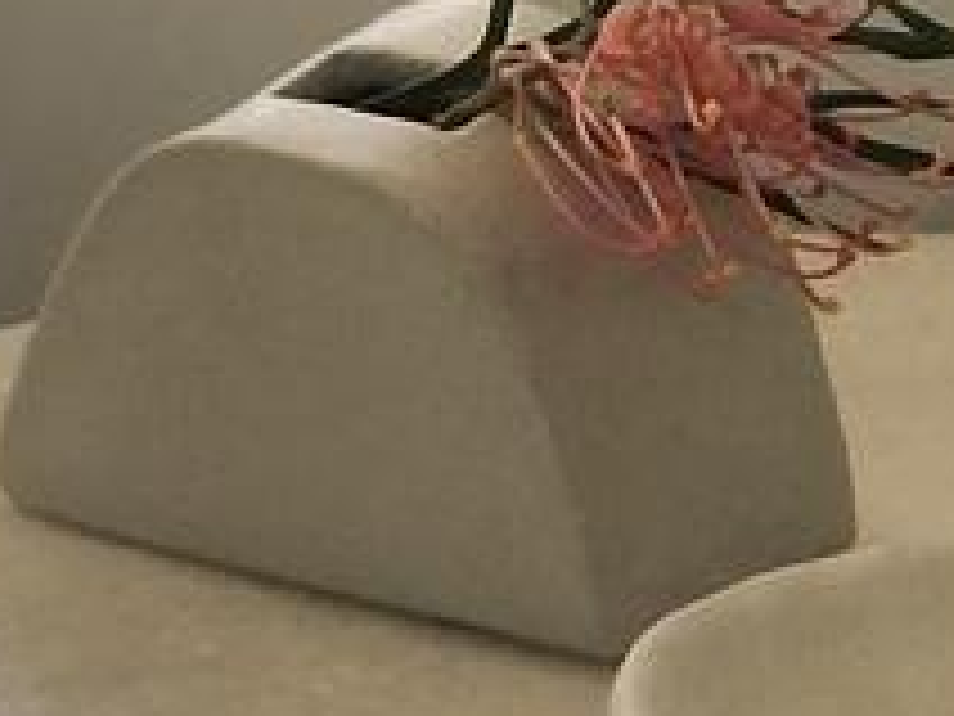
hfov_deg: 11.8
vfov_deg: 8.7
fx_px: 4602
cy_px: -299
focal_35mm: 167
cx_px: 756
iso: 400
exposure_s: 1/33
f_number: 2.8
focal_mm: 6.6
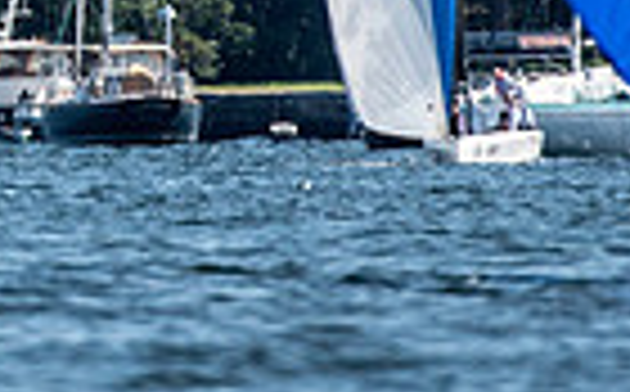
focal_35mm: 2685
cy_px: -345
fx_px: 46026
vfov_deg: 0.5
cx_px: -238
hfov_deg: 0.8
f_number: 4
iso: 320
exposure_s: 1/4000
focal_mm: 400
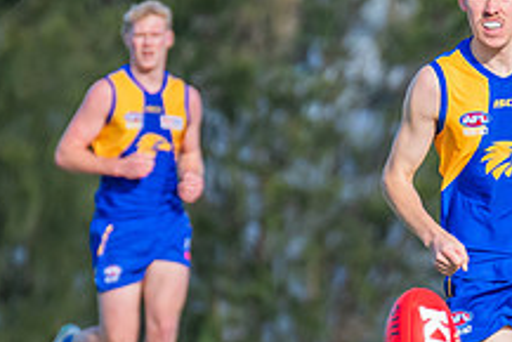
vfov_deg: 0.9
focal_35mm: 1561
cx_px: 558
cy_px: 336
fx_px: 22215
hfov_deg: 1.3
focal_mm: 420
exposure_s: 1/1250
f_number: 8
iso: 800
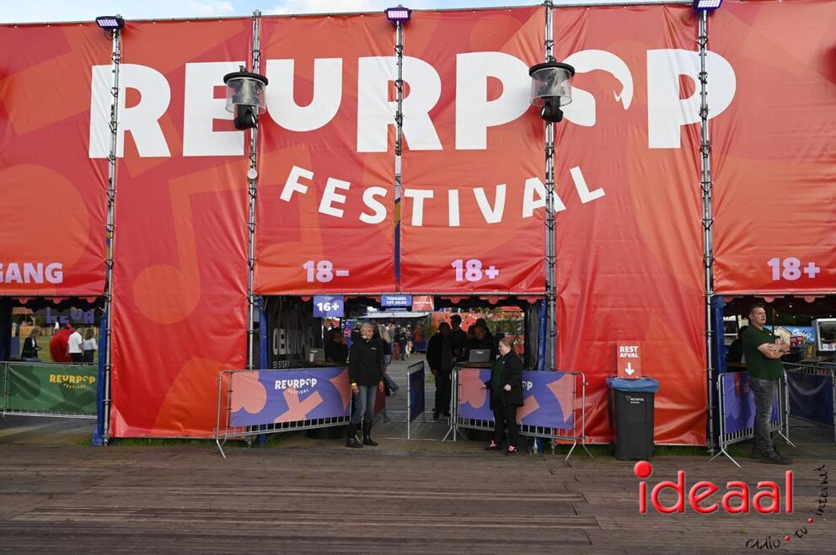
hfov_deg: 55.8
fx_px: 789
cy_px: 278
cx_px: 418
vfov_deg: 38.8
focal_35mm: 34
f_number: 5.6
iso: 140
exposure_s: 1/125
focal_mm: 34
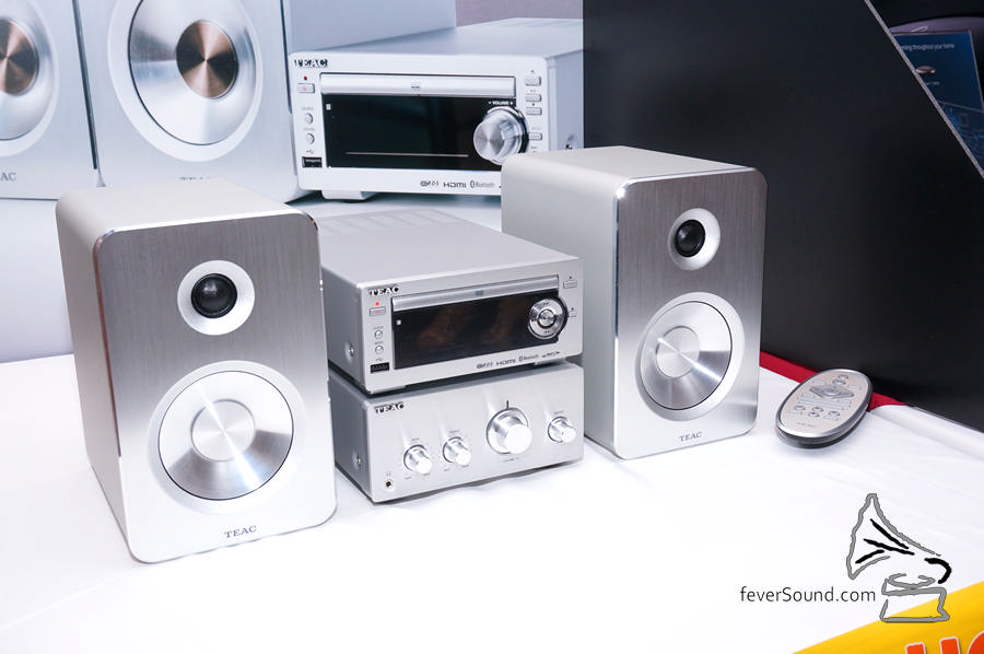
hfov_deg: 48.0
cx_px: 492
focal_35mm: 40
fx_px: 1106
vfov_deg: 32.9
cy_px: 327
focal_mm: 27
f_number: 8
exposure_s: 1/50
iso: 800
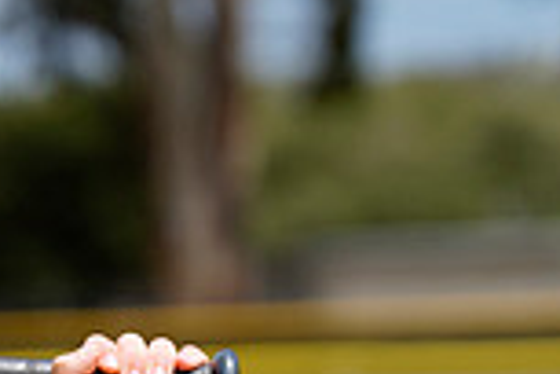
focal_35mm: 467
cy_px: 519
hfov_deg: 4.4
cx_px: -344
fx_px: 7264
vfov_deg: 2.9
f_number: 5
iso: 50
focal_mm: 123
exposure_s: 1/400
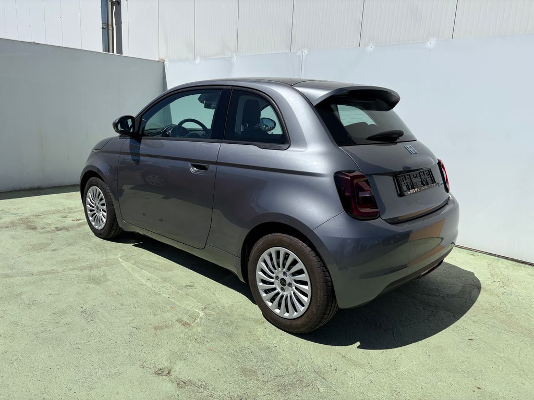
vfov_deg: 53.1
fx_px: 401
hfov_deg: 67.3
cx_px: 267
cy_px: 200
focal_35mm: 26
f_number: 1.6
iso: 50
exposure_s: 1/6993
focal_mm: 5.96
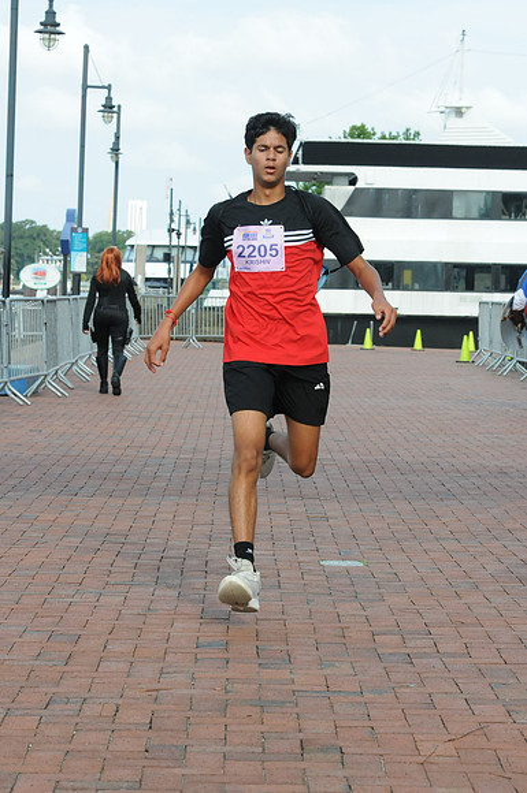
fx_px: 2478
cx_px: 264
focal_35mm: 112
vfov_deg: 18.2
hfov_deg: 12.1
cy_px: 396
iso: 800
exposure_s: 1/800
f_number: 9
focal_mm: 75
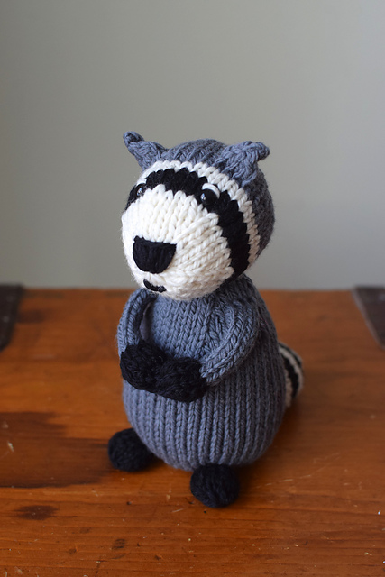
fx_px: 842
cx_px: 192
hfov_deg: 25.8
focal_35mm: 52
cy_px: 288
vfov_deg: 37.8
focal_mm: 35
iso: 640
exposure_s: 1/60
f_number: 4.5
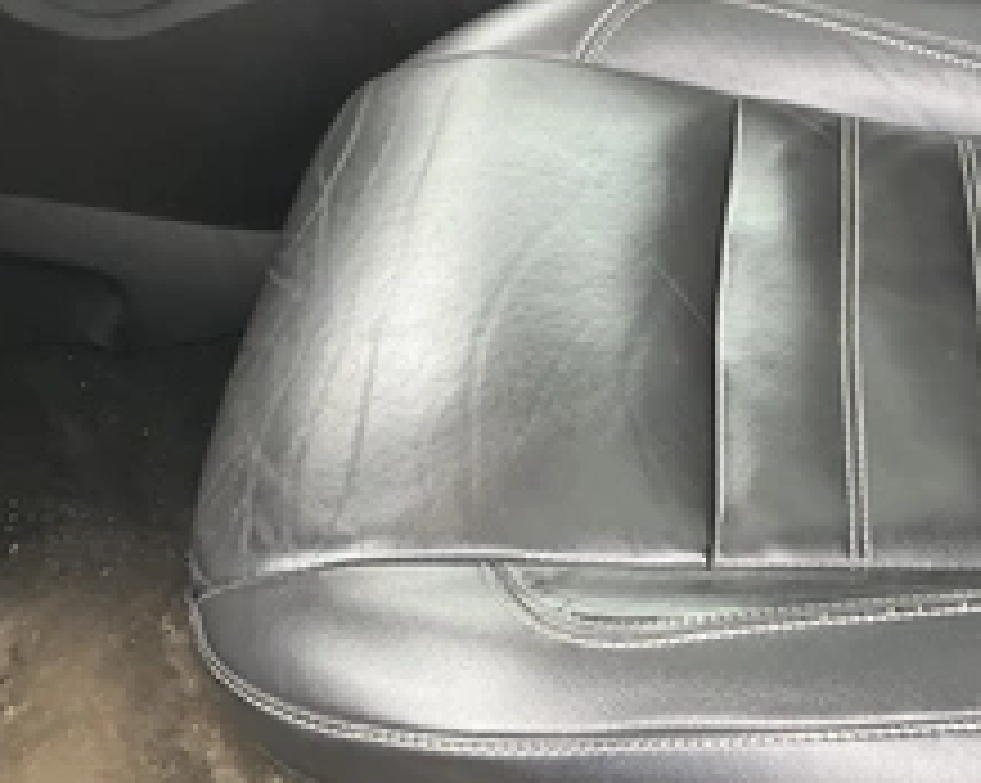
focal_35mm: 52
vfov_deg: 29.1
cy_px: 374
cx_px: 814
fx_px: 1508
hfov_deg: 34.7
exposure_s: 1/82
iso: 64
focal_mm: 3
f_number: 1.8
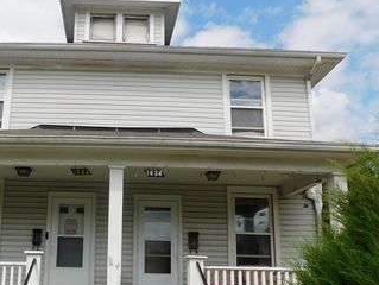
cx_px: 106
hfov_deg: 49.7
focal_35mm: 36
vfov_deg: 39.0
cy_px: 200
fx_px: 395
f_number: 6
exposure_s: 1/500
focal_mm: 4
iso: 125
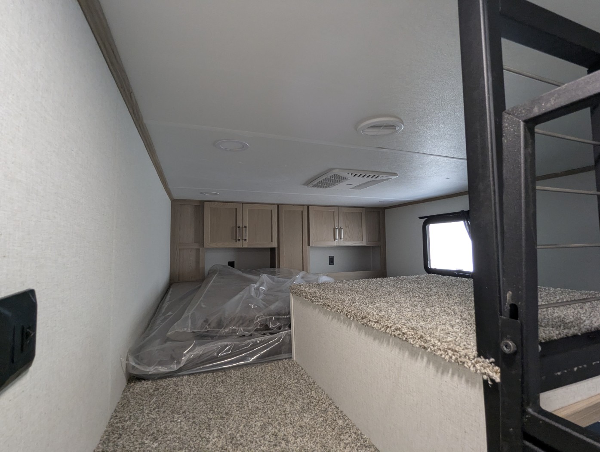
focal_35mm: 16
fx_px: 278
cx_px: 300
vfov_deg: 78.2
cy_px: 226
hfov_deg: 94.4
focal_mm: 2.35
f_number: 2.2
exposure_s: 1/75.2
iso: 203
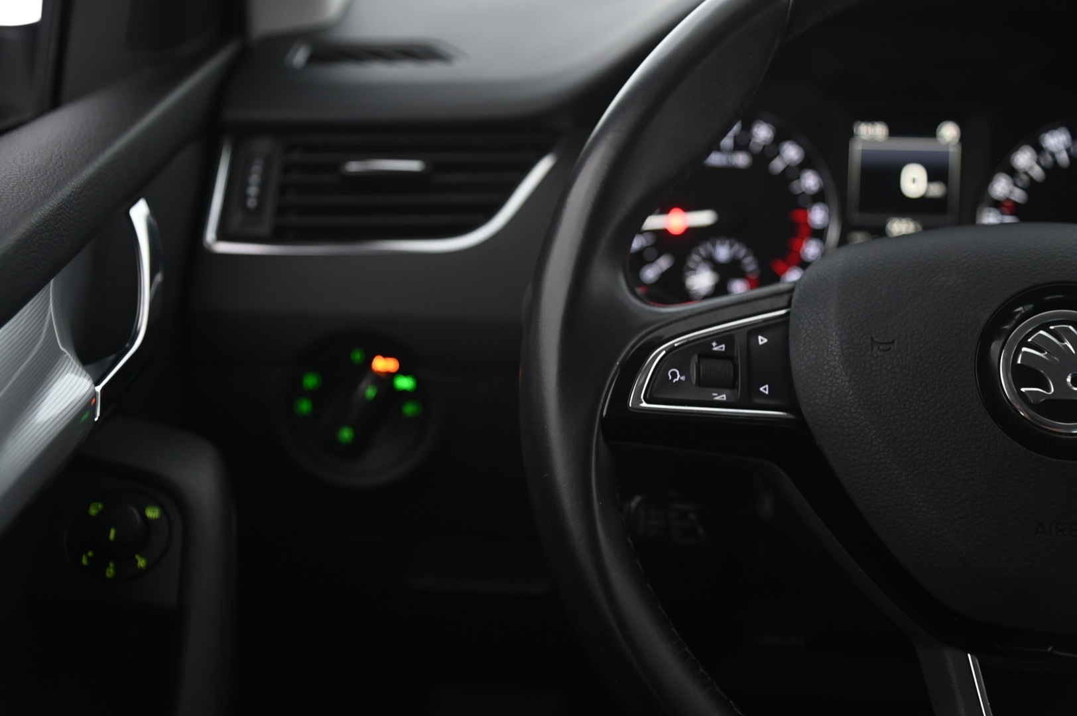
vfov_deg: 23.3
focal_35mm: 58
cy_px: 358
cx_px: 538
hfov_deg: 34.5
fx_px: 1734
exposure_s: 1/20
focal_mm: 58
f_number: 4
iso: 2000
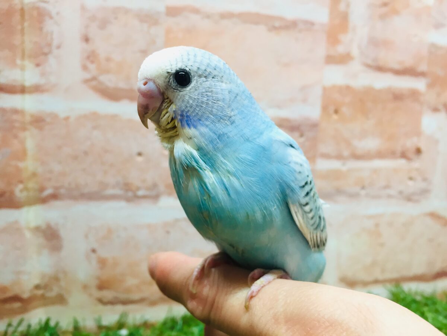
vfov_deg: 48.2
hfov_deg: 61.7
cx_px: 224
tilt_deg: -7.2
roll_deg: -3.0
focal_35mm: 29
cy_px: 168
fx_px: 374
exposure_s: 1/30
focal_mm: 4.15
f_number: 2.2
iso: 64
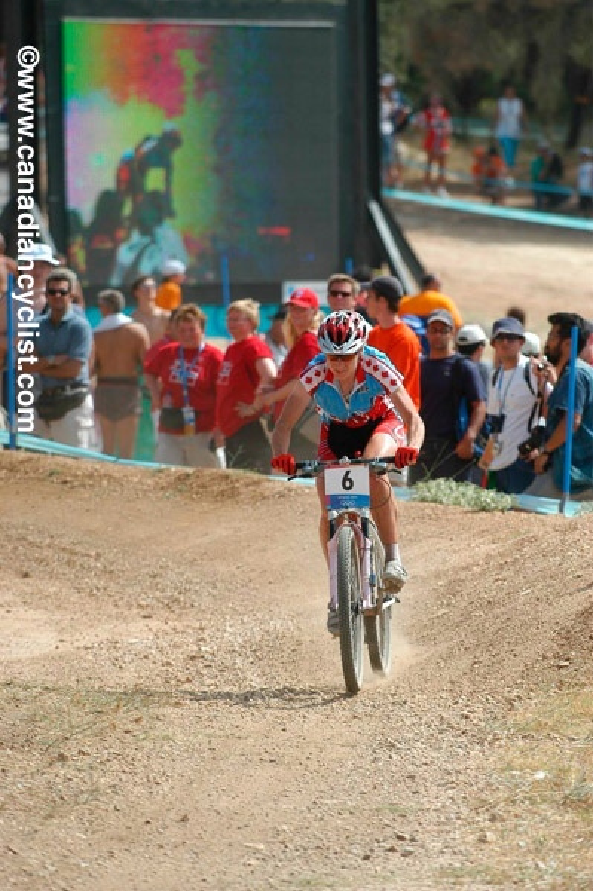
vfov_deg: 6.9
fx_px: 7425
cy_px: 446
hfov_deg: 4.6
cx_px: 296
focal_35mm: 300
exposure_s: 1/1600
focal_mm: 200
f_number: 3.5
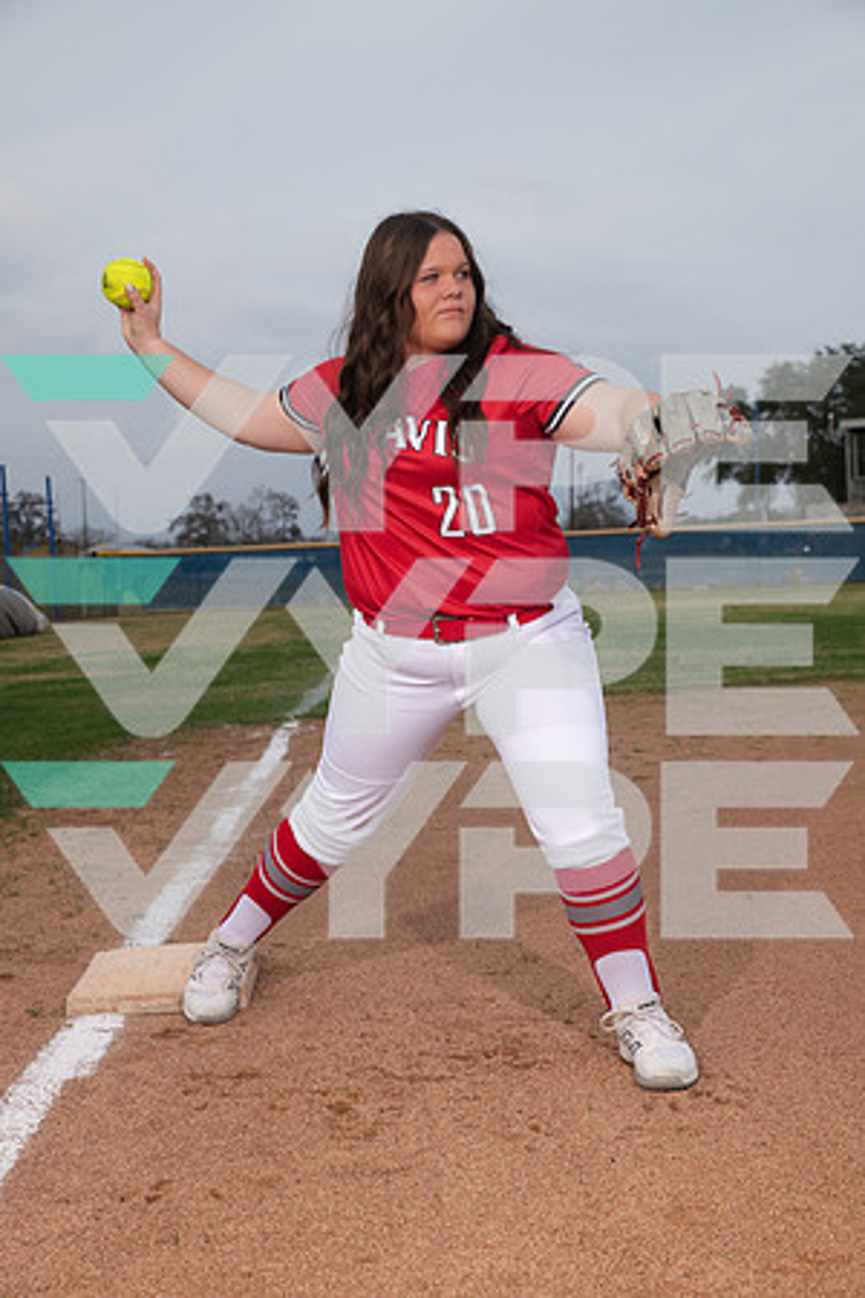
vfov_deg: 41.1
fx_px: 1730
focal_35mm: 48
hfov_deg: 28.1
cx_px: 432
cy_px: 649
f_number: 6.3
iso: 200
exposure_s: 1/400
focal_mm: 48
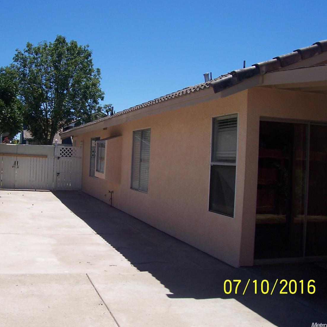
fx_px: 438
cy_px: 161
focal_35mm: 41
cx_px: 118
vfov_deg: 40.9
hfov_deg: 40.6
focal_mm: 5.6
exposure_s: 1/500
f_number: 5.6
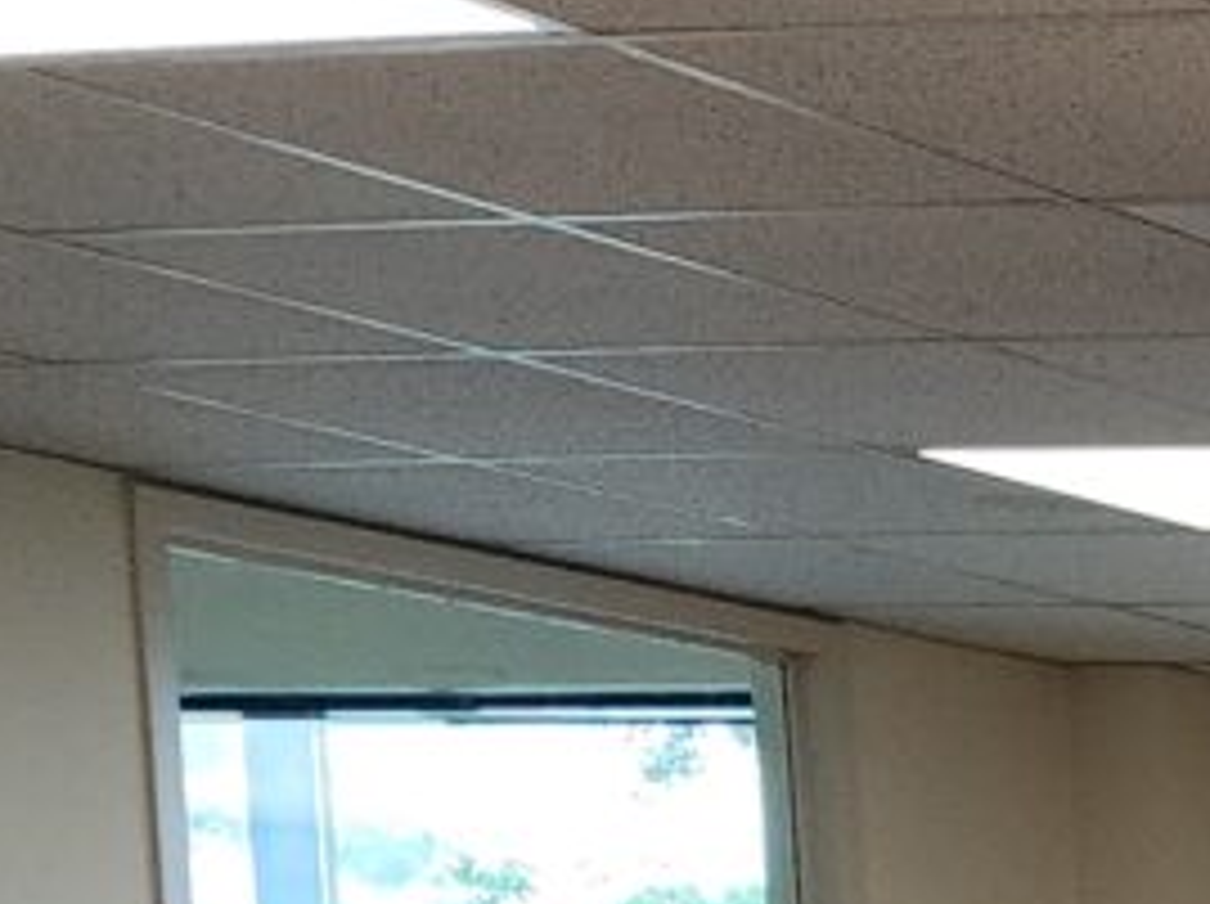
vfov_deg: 9.7
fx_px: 4782
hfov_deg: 10.9
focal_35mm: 137
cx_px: 3338
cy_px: 2087
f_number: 1.8
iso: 32
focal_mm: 6.4
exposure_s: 1/60
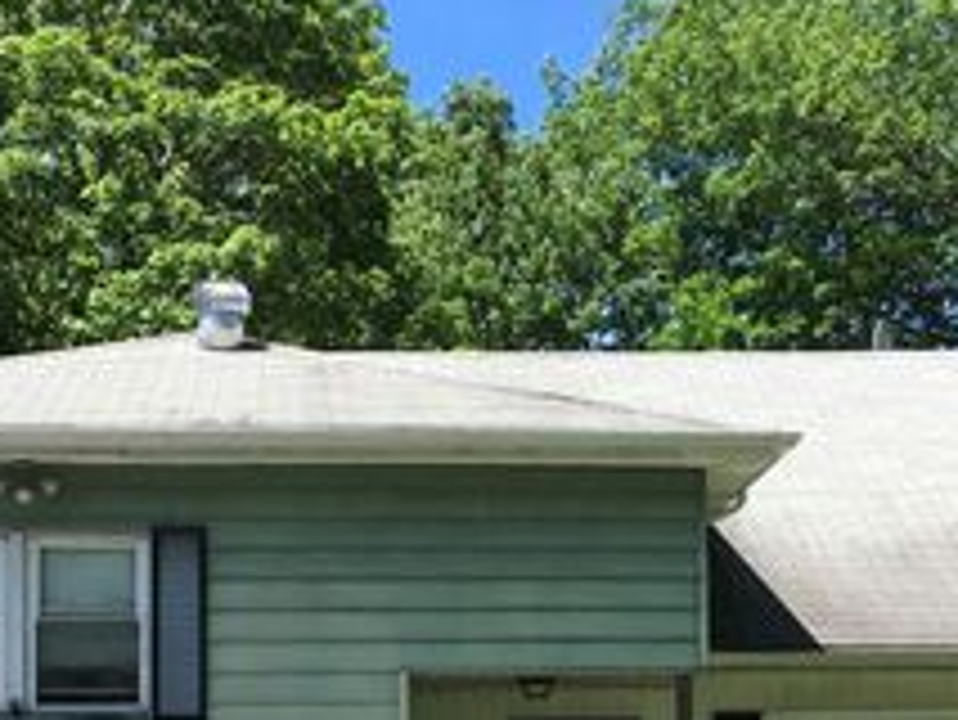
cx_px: 445
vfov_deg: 20.8
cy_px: 754
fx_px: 1883
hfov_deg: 28.5
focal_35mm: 68
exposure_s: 1/916
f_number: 2.2
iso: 25
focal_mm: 4.15
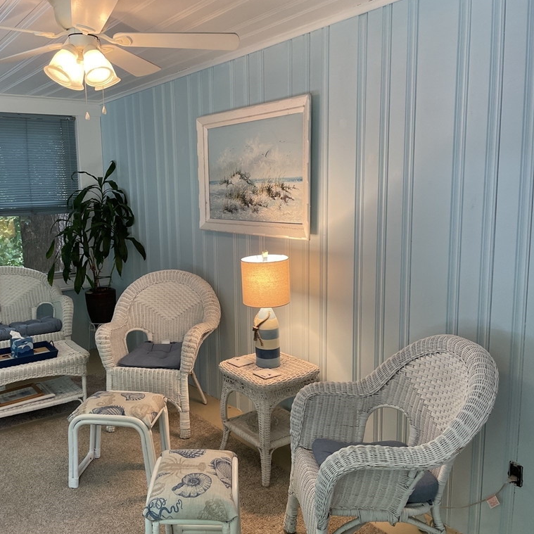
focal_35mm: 31
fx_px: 541
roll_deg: +2.2
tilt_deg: -8.0
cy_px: 267
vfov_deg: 52.5
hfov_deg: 51.8
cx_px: 191
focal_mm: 4.2
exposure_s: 1/120
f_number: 1.6
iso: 125
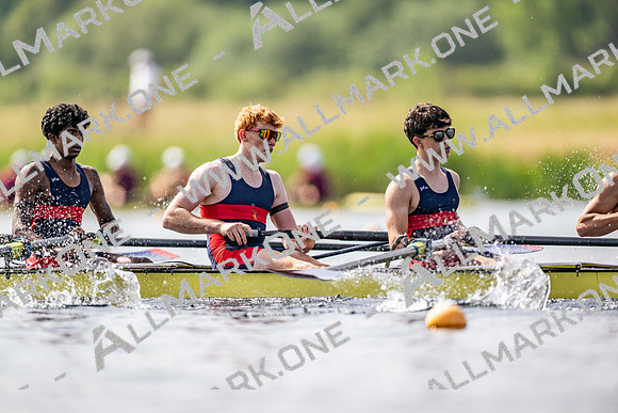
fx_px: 10302
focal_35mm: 600
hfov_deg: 3.4
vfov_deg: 2.3
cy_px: 206
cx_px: 309
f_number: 4
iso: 220
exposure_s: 1/2500
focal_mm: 600
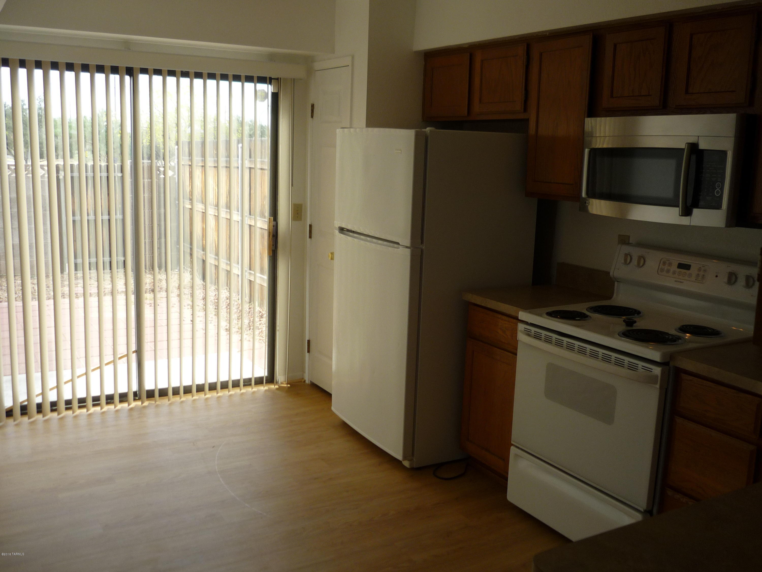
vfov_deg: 42.9
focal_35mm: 33
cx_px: 381
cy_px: 286
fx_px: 726
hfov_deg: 55.4
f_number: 2.8
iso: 100
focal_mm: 5.5
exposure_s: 1/160
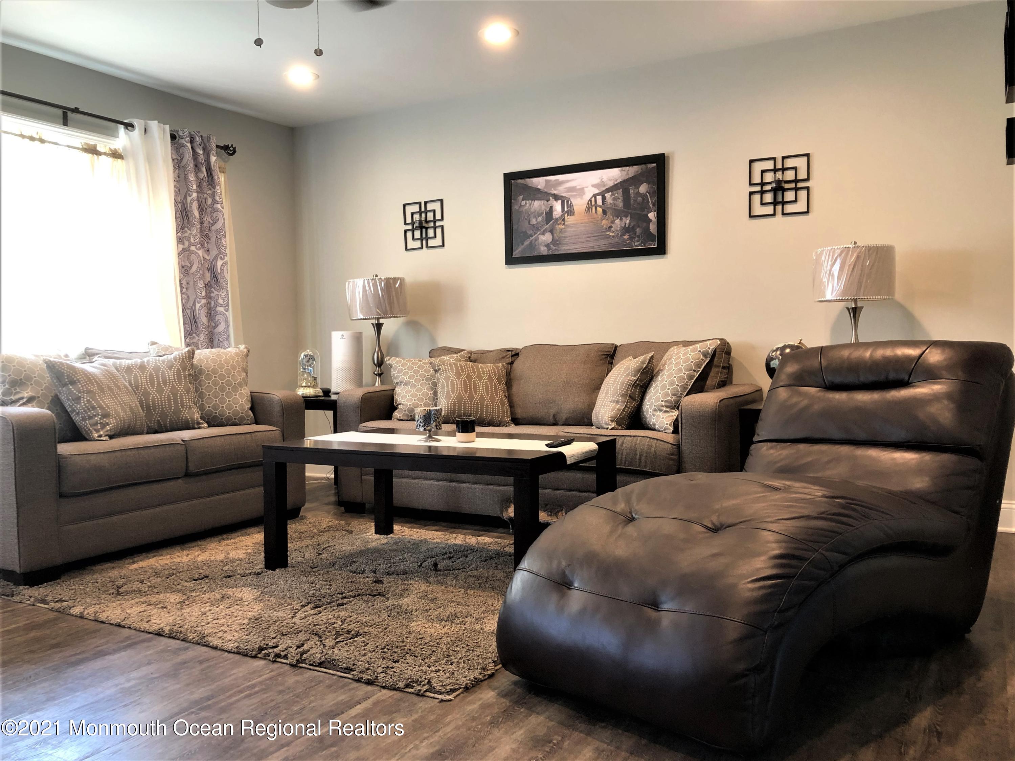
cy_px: 380
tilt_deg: -2.8
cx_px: 508
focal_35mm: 28
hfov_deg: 63.5
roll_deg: +2.1
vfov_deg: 49.7
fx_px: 821
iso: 40
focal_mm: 3.99
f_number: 1.8
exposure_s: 1/20
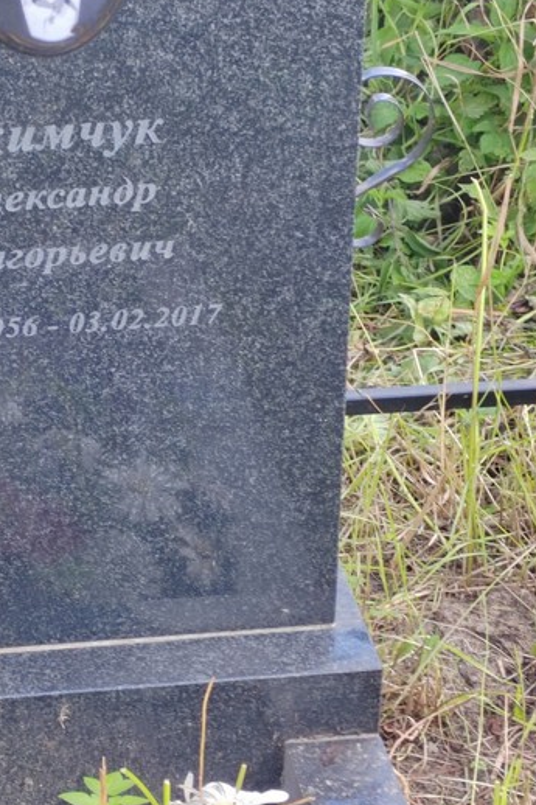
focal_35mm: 90
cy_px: 370
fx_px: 2011
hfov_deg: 15.0
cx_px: 22
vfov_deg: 22.6
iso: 100
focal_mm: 5.52
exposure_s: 1/120
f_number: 1.9
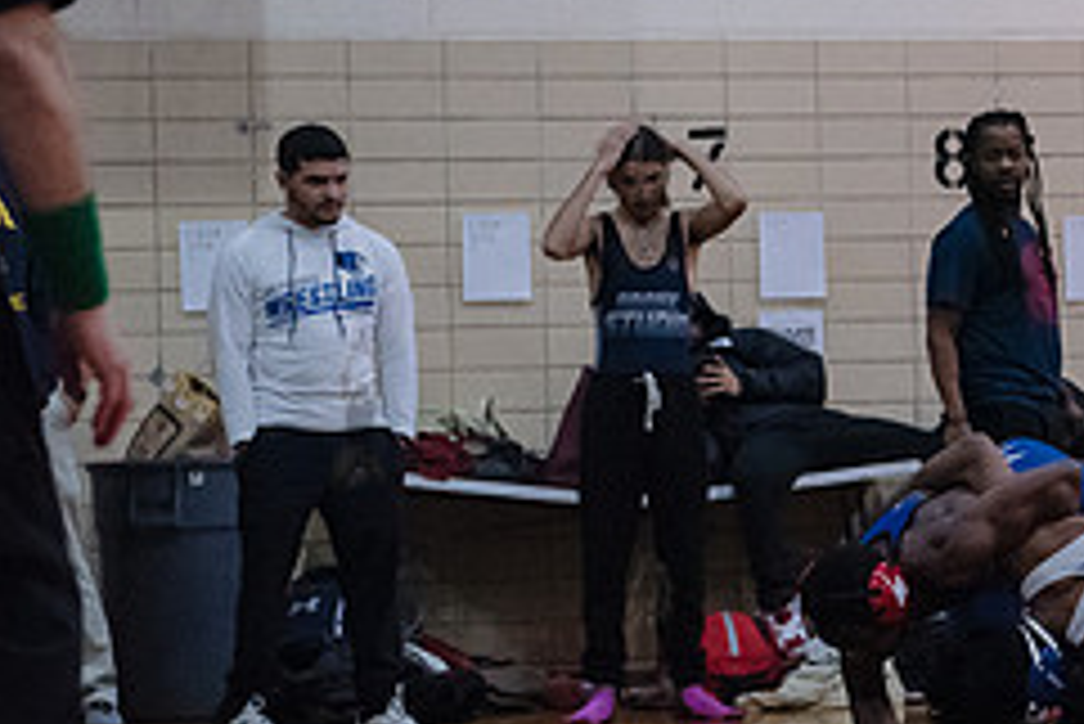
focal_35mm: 149
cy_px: 407
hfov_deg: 13.5
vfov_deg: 9.2
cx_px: 1228
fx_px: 4489
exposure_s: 1/400
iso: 8000
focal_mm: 62
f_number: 3.2
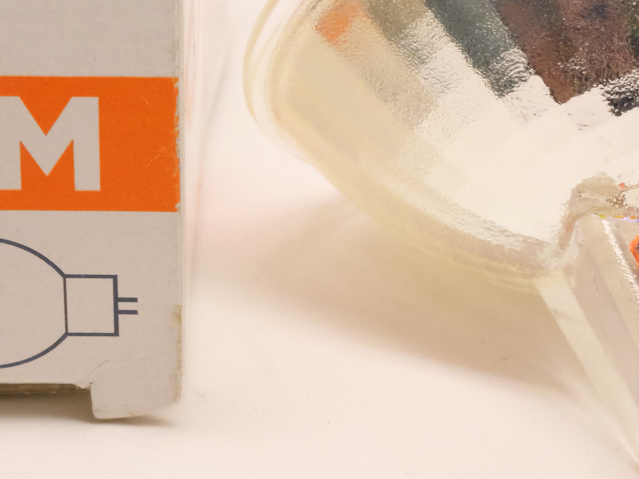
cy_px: 98
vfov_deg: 9.3
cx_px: 206
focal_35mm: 159
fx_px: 2936
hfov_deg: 12.4
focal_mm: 30
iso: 2500
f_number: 10
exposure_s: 1/80
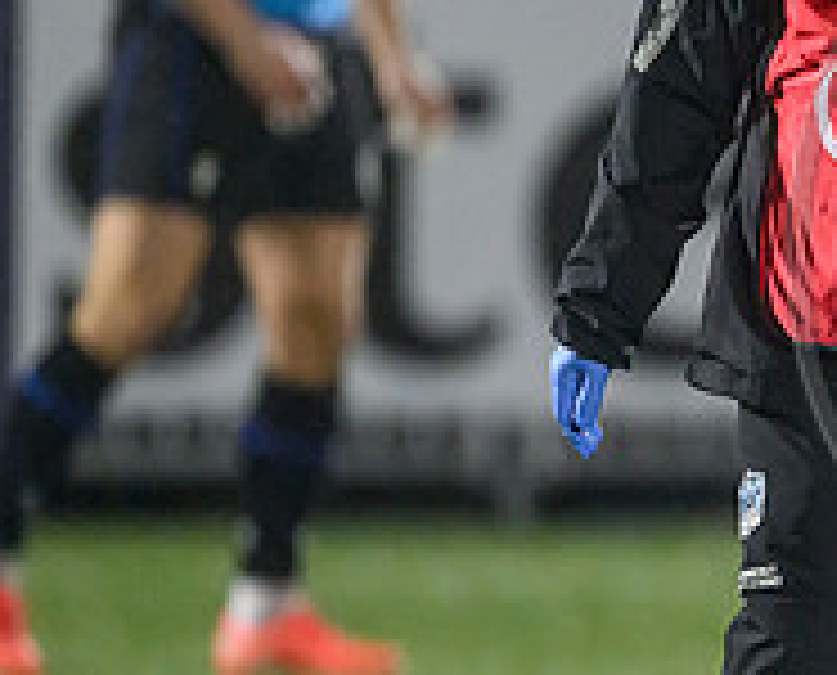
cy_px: 248
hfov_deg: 1.0
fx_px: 47290
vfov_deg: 0.8
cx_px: 1504
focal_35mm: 1903
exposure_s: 1/1600
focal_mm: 560
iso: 6400
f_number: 4
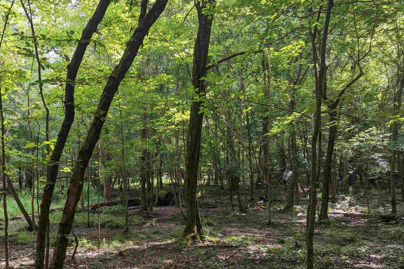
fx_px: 426
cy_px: 172
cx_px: 152
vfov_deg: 34.8
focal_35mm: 38
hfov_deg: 50.2
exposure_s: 1/125
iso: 69
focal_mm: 6.81
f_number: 1.85
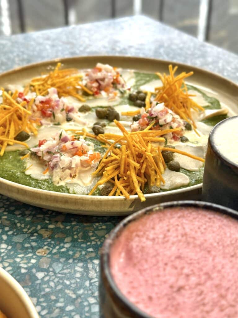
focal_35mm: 48
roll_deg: +0.2
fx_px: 440
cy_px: 159
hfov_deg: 30.3
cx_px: 119
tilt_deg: -29.6
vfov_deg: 39.7
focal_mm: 6.76
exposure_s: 1/100
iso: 80
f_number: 1.78
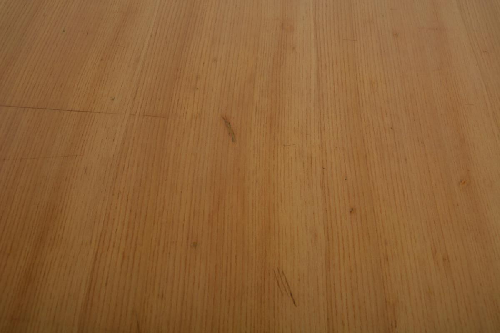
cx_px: 250
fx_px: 437
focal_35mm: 32
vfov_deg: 41.7
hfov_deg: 59.5
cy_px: 166
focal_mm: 21
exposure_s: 1/160
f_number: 8
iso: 320
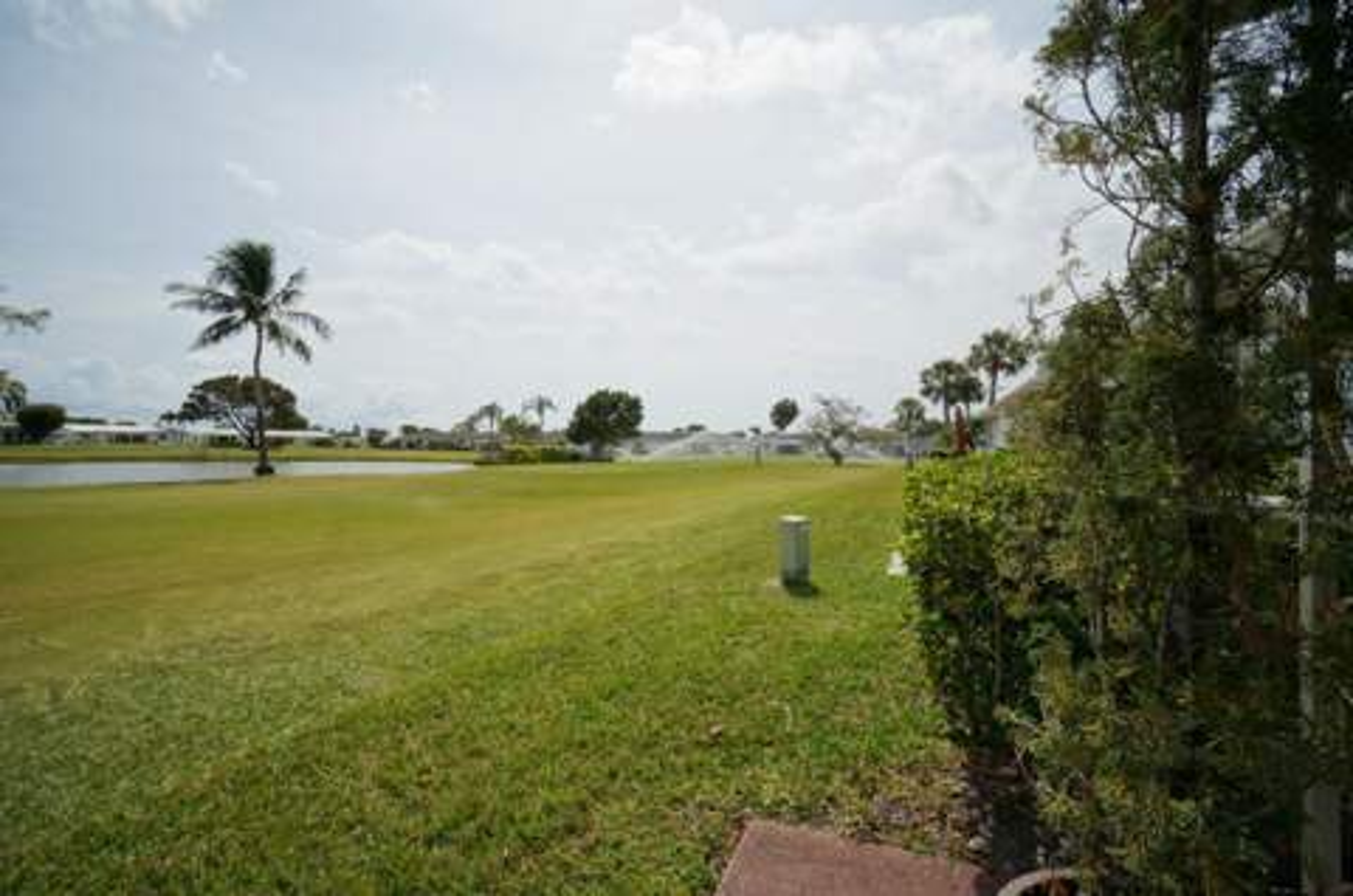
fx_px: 563
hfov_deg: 100.5
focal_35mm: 15
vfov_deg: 77.1
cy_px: 448
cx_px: 676
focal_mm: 10
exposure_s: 1/100
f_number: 16
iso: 100
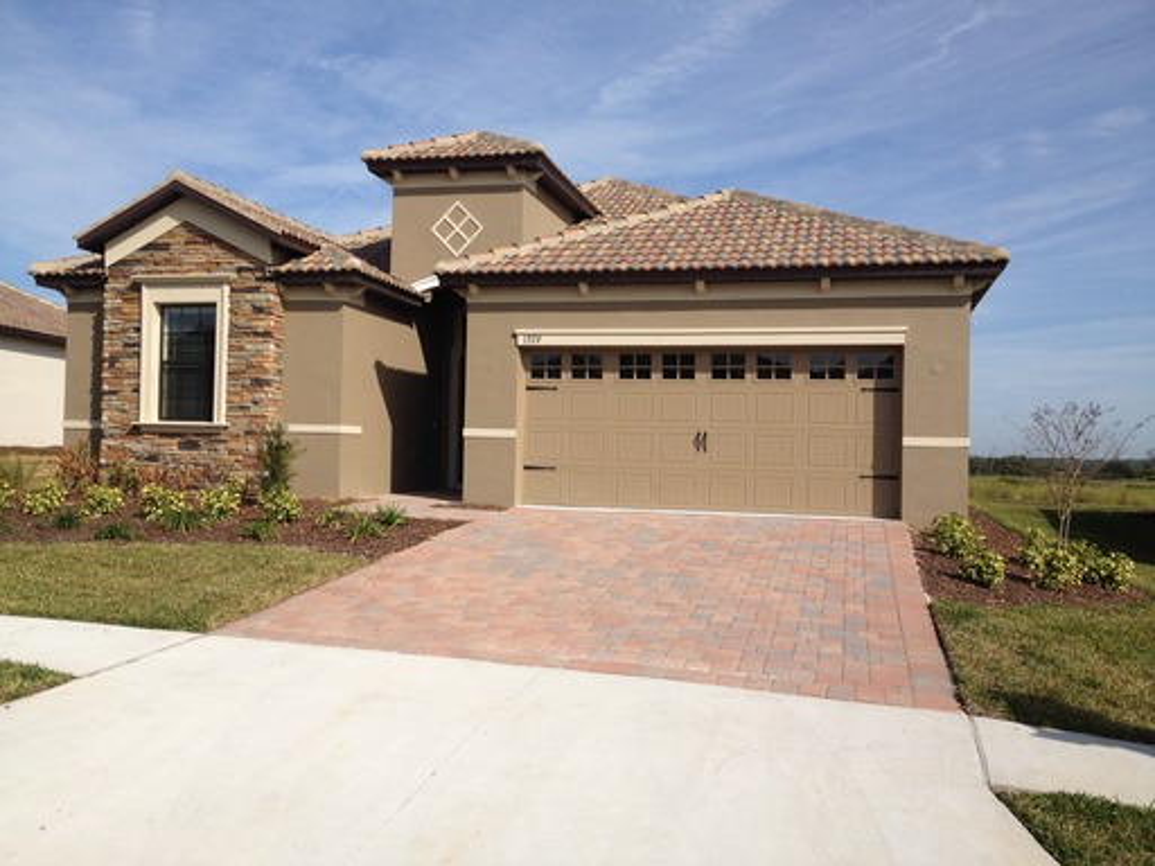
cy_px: 433
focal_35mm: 35
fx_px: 1168
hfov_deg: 52.6
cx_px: 578
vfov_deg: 40.7
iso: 50
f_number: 2.4
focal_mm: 4.28
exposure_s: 1/2762
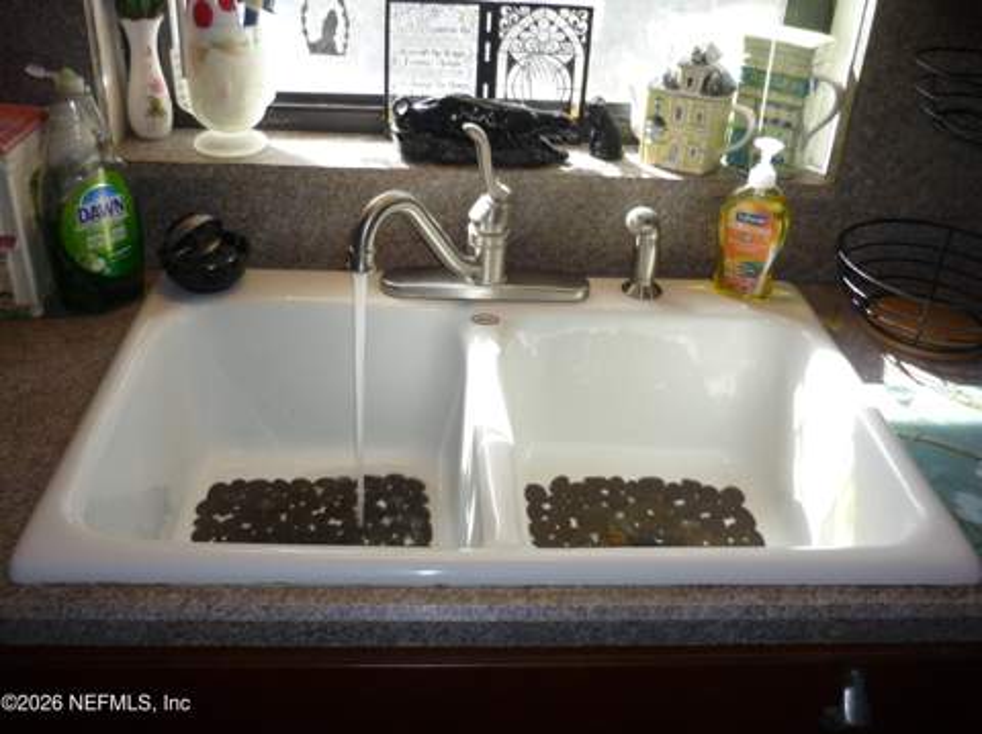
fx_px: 935
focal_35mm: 33
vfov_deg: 42.9
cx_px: 491
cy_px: 367
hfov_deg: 55.4
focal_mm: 5.5
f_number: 2.8
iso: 100
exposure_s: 1/40
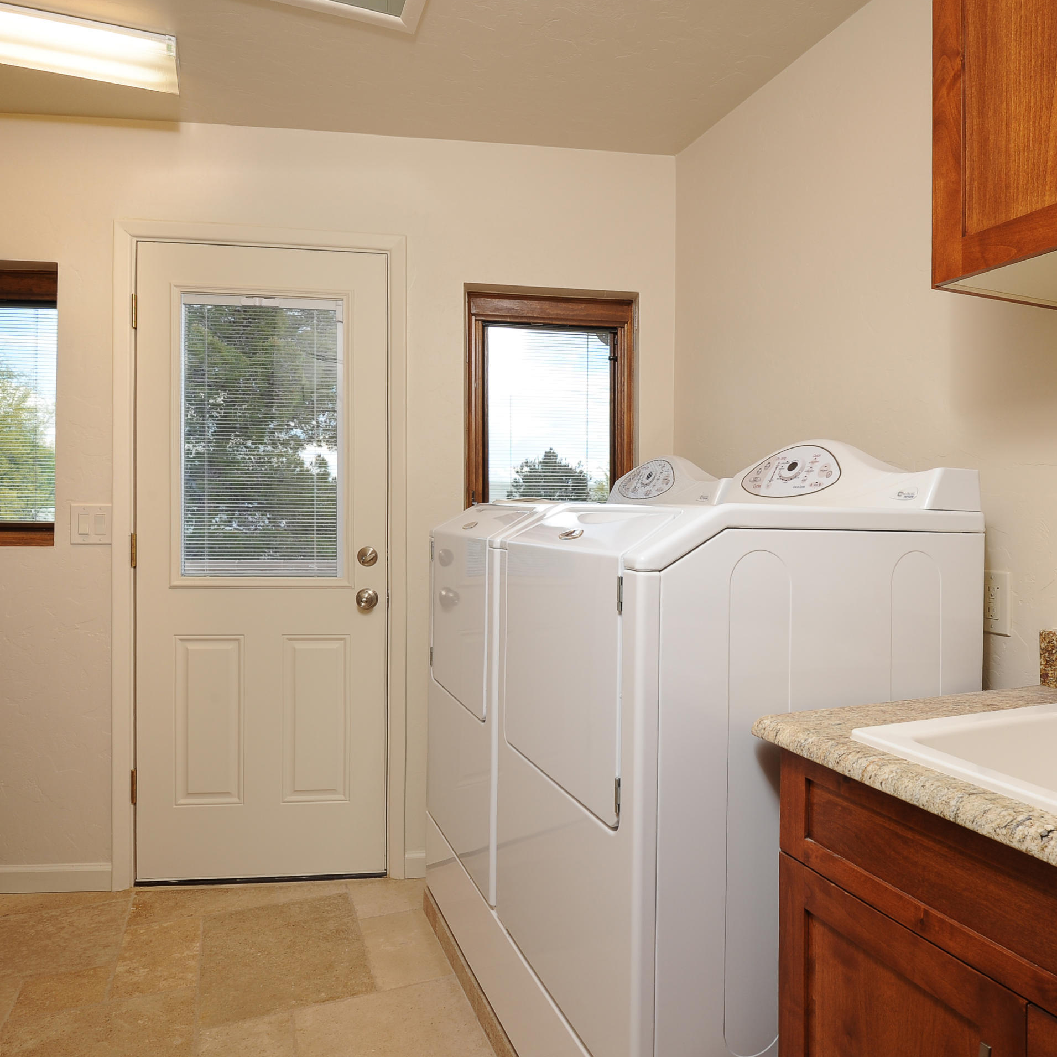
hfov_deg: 64.5
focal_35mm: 24
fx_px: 829
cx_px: 626
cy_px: 544
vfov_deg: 65.0
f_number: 10
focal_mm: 18
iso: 400
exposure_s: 1/25
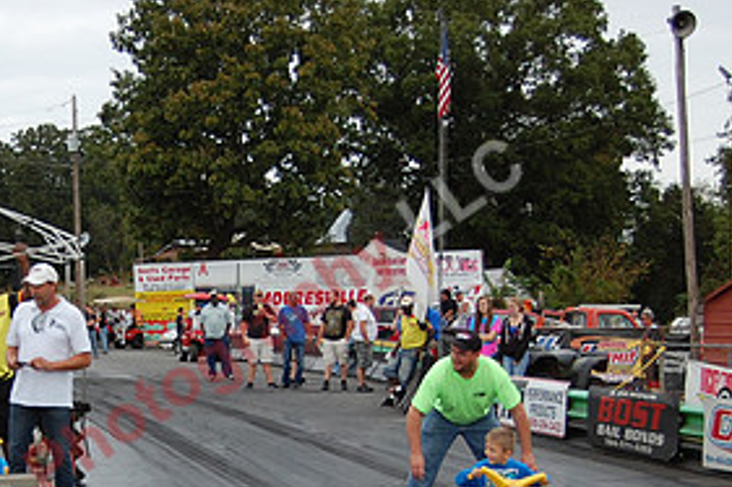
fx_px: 1890
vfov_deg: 14.5
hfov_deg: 21.4
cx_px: 70
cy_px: 474
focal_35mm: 93
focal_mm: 30
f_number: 4.2
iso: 250
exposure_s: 1/1000
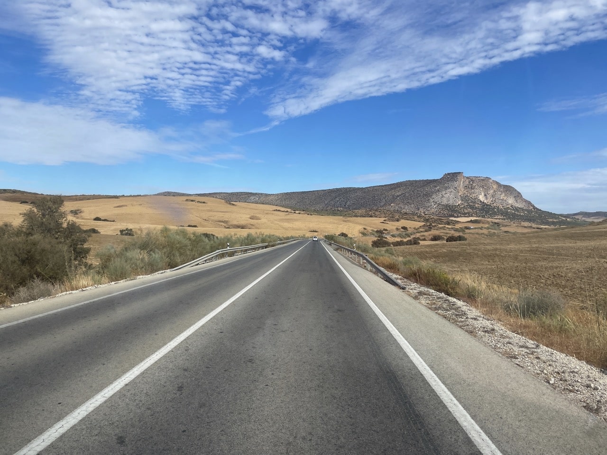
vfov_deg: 53.1
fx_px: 456
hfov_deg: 67.3
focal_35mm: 26
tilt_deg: -1.6
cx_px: 304
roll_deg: -1.0
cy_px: 228
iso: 32
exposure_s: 1/4292
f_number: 1.6
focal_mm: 4.2
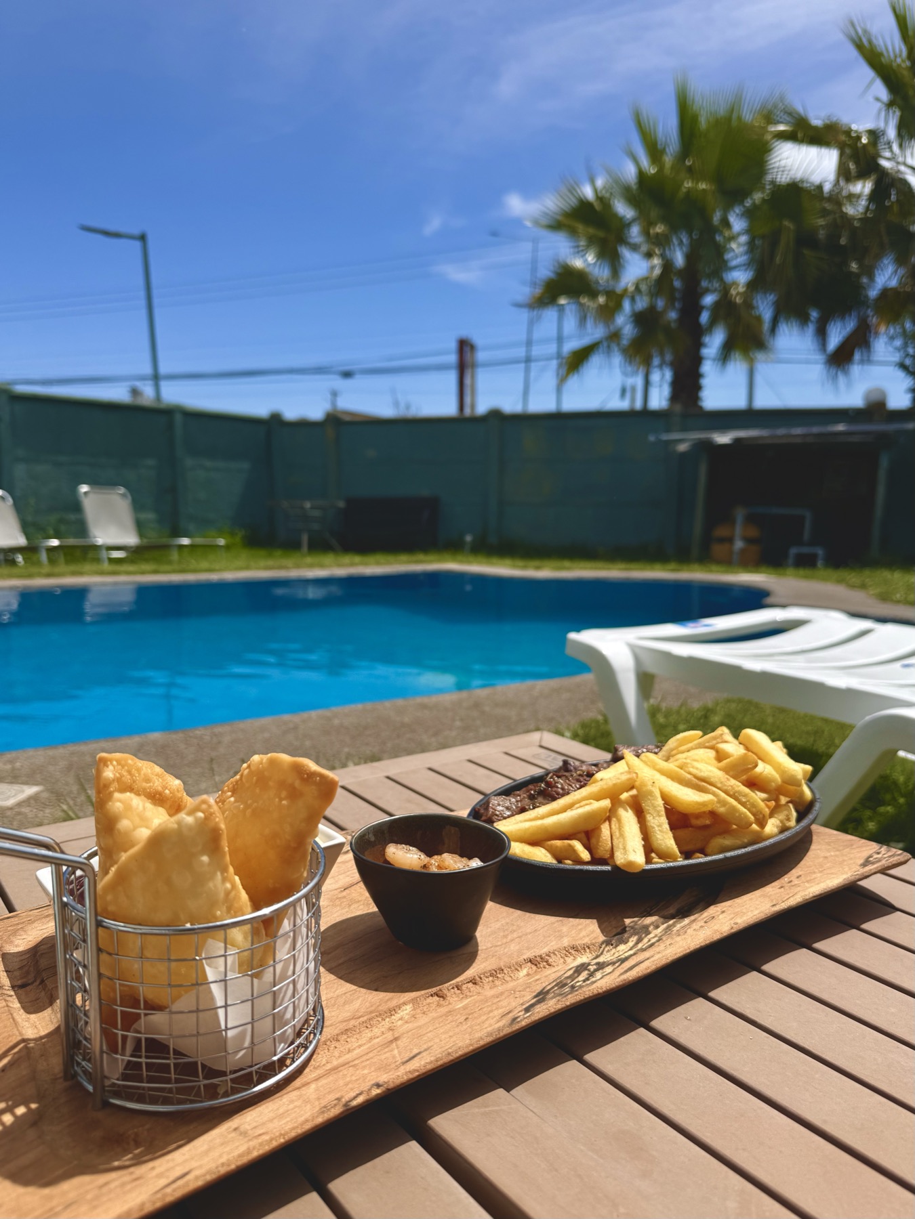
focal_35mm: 24
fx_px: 846
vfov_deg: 71.6
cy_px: 610
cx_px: 458
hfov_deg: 56.8
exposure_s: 1/6711
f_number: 1.78
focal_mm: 6.76
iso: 80
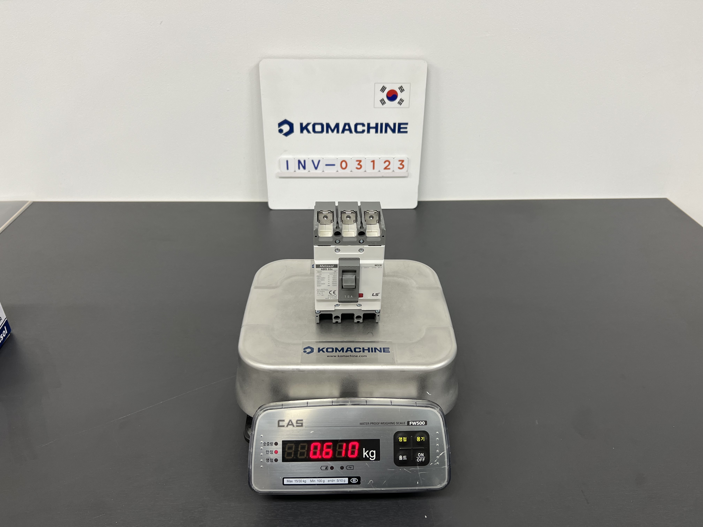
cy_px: 264
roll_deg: -0.5
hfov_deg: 67.3
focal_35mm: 26
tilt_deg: -32.5
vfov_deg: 53.1
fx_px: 528
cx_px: 352
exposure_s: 1/120
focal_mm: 5.7
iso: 100
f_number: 1.5
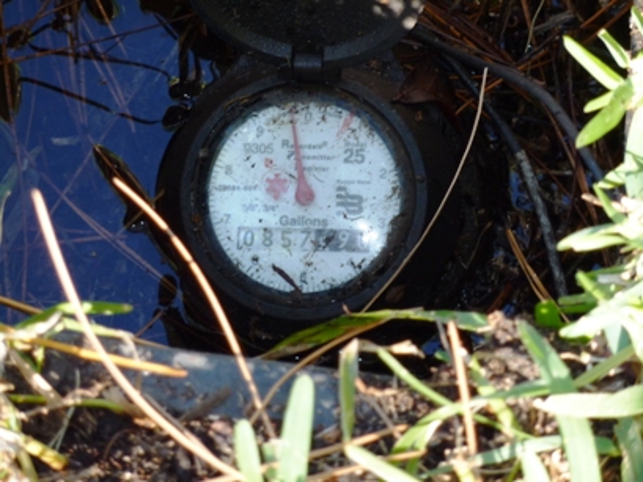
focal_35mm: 260
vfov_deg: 5.7
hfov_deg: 7.6
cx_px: 322
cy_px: 241
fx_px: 4831
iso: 100
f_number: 4.7
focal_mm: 42.6
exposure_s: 1/60
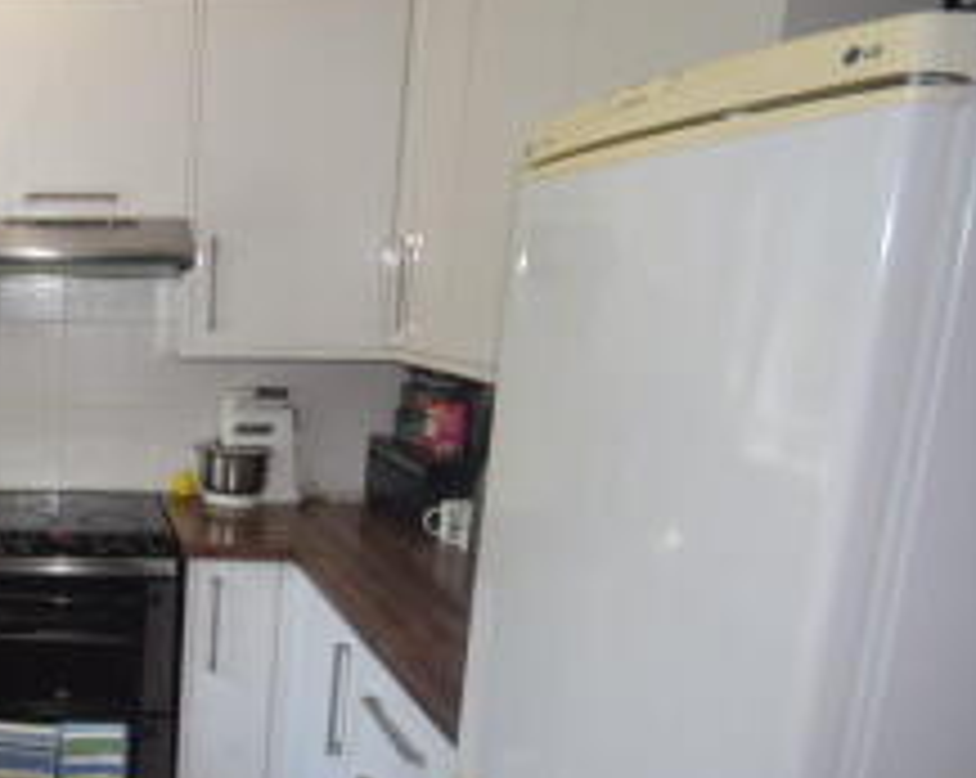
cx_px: -9
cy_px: 474
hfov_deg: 44.6
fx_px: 982
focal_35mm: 34
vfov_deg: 43.0
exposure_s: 1/125
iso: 220
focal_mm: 11
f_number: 5.6
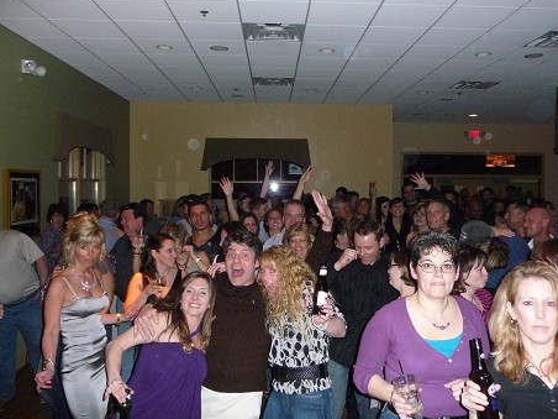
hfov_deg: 58.3
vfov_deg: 45.4
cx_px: 299
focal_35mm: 31
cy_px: 197
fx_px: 500
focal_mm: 4.7
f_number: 3.3
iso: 500
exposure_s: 1/30
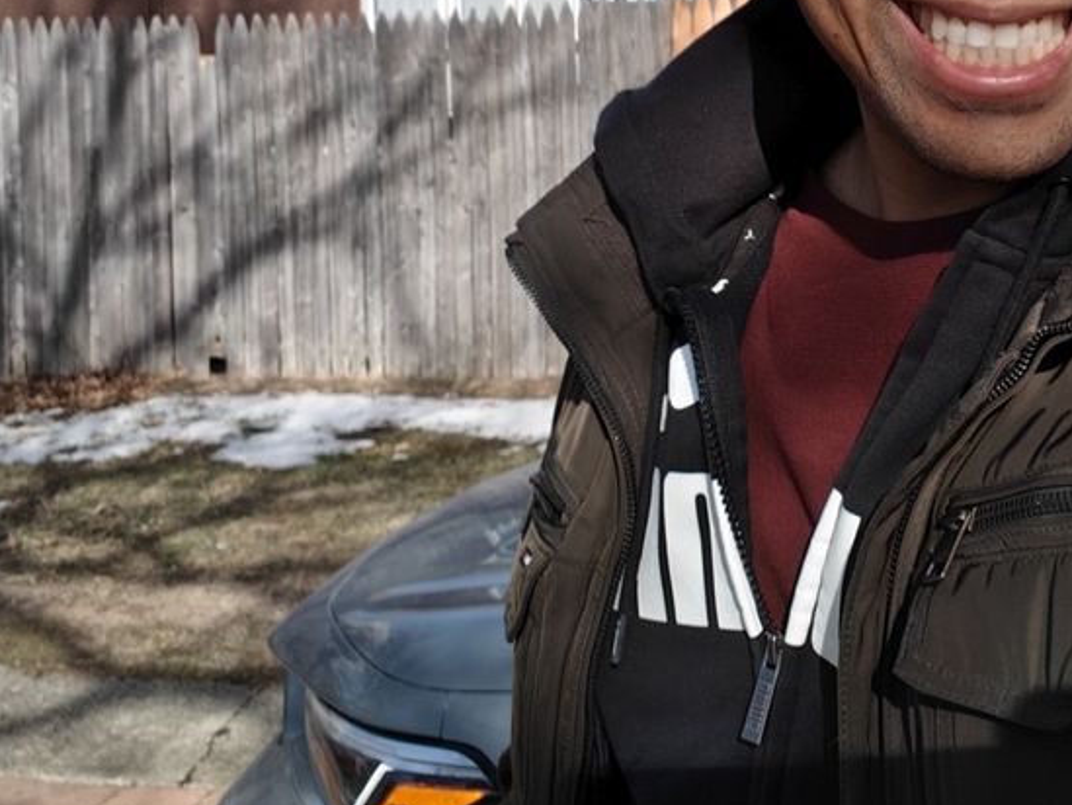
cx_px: 871
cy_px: 81
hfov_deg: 37.4
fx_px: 1518
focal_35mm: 49
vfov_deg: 28.5
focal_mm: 3.23
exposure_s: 1/683
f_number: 2.4
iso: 64
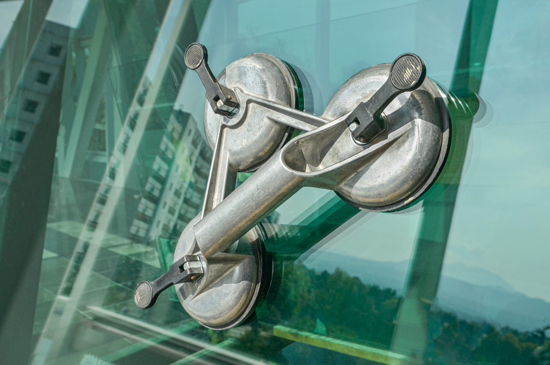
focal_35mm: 30
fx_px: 457
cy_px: 182
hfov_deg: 62.0
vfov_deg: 43.4
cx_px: 275
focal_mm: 20
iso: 100
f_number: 9
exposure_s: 1/125
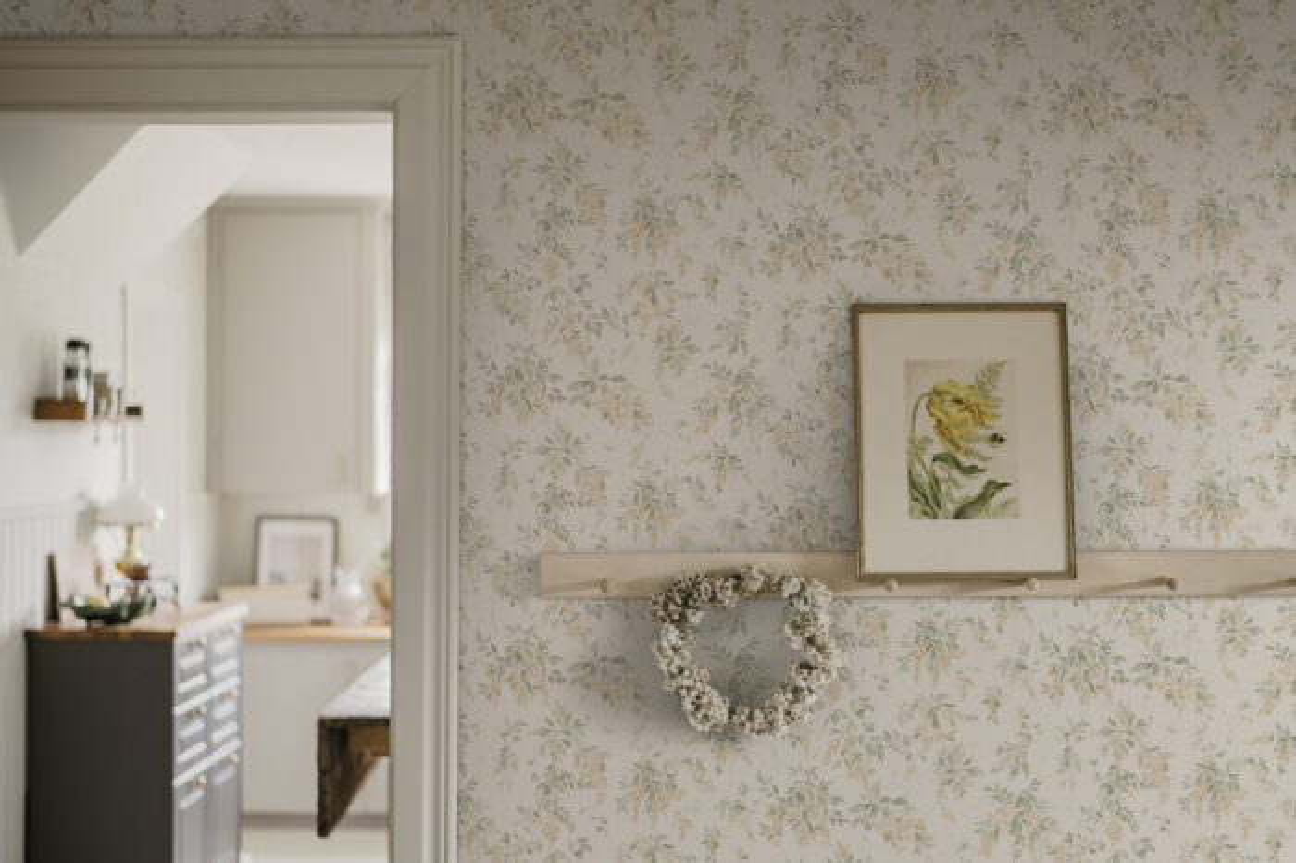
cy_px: 432
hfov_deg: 39.6
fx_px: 1799
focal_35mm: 50
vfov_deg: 27.0
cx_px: 648
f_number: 2.2
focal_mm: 50
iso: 400
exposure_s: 1/100
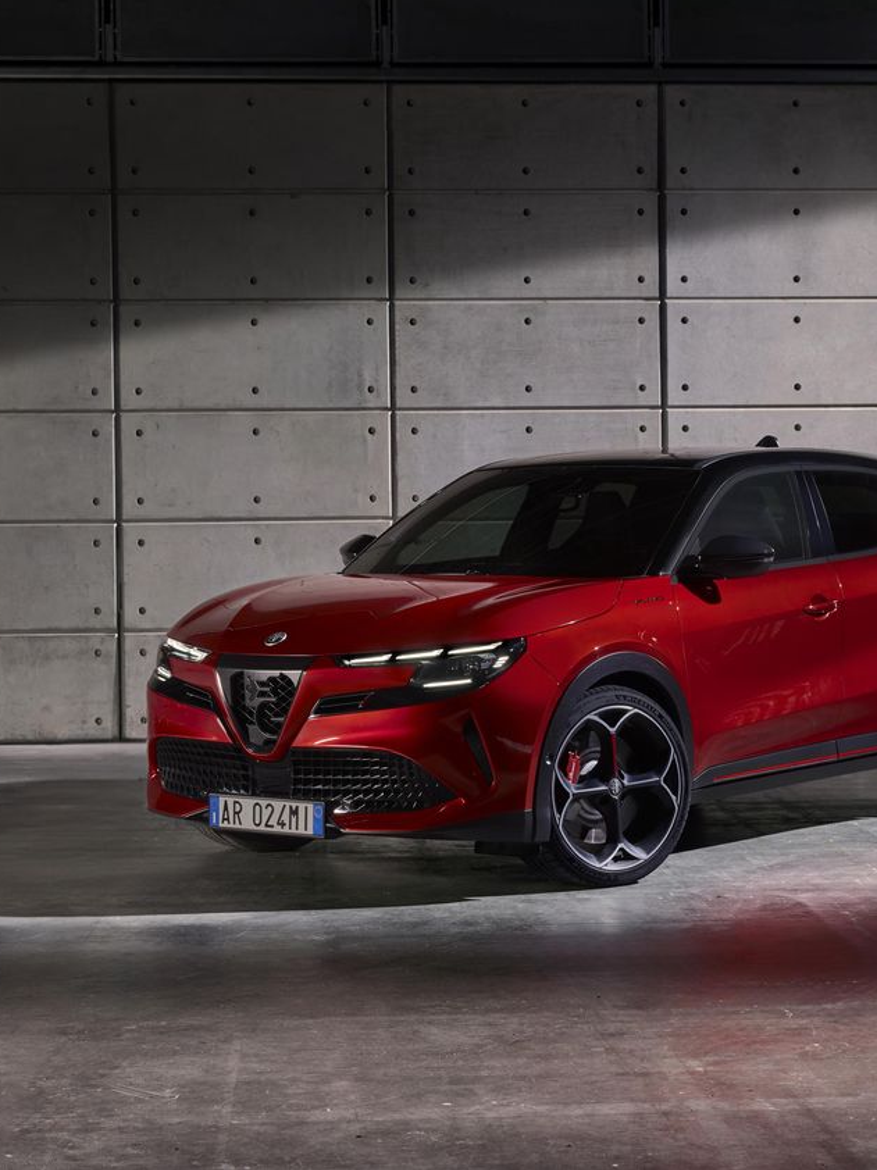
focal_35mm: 76
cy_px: 579
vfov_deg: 25.7
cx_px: 513
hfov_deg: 19.4
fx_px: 2569
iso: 100
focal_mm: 52
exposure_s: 1/13
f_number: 6.3
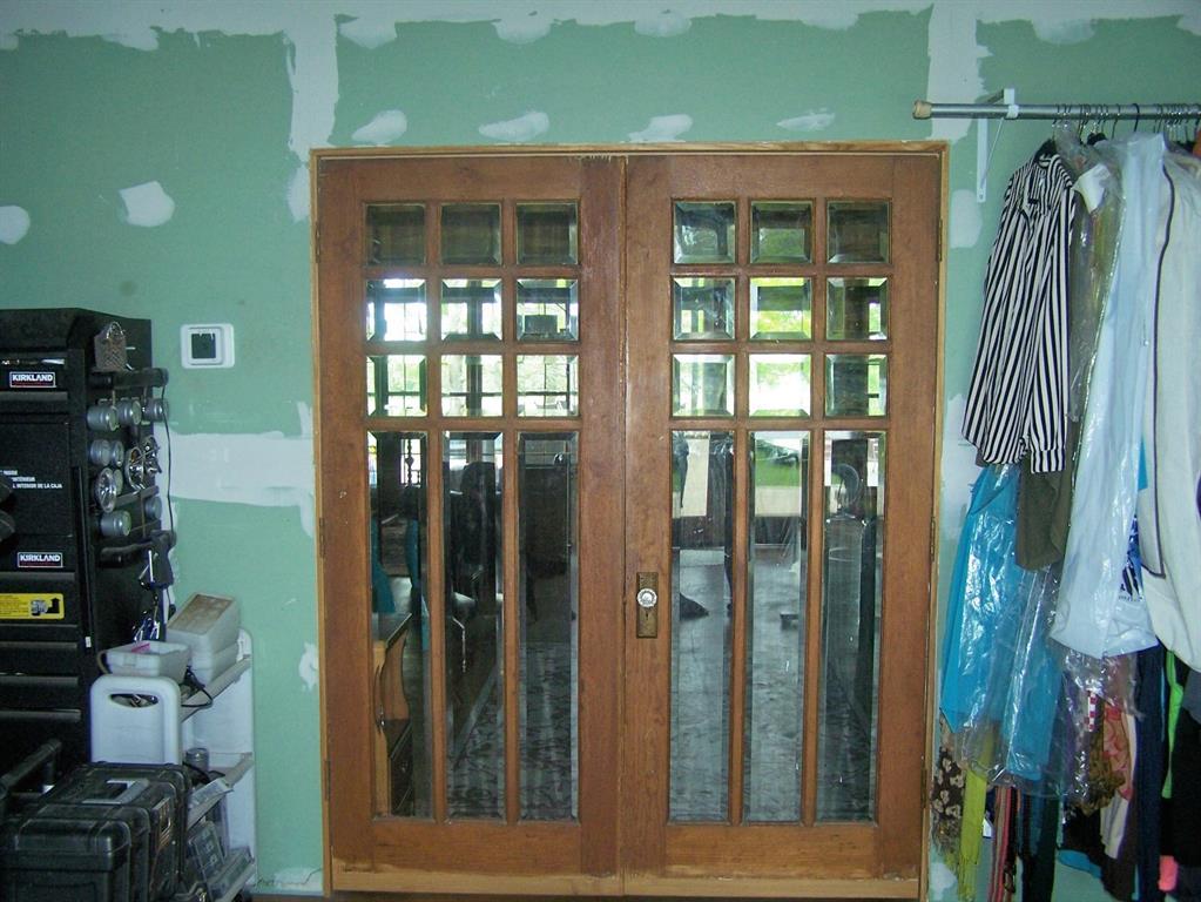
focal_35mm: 38
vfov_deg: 37.7
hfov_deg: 49.0
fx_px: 1319
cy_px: 451
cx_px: 600
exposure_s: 1/60
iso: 160
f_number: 2.8
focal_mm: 6.3
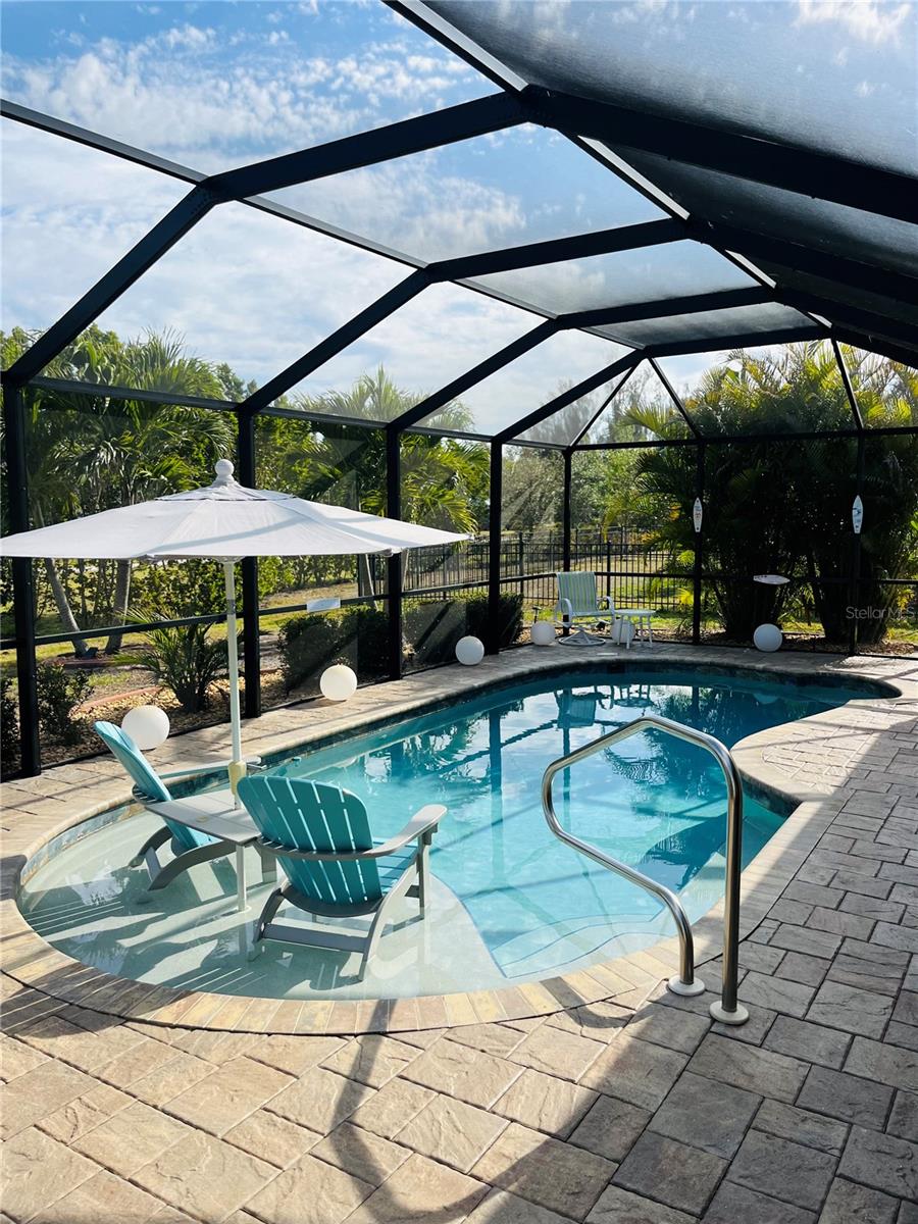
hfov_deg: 53.1
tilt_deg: -4.5
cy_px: 612
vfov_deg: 67.3
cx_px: 459
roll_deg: +1.1
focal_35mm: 26
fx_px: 919
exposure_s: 1/1890
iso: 50
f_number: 1.6
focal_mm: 5.1
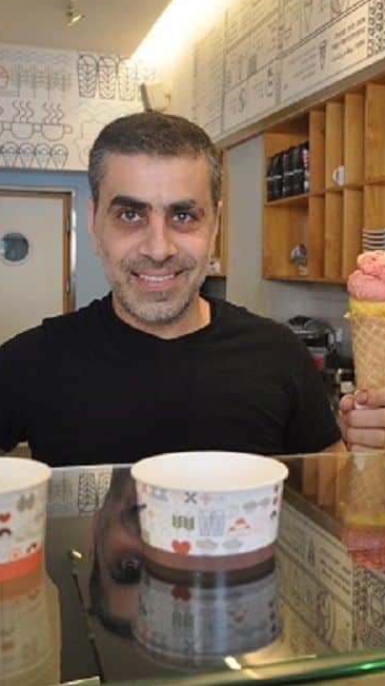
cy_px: 338
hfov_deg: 25.9
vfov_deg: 44.8
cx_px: 260
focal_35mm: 46
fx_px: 832
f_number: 5.6
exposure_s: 1/30
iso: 250
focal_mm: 19
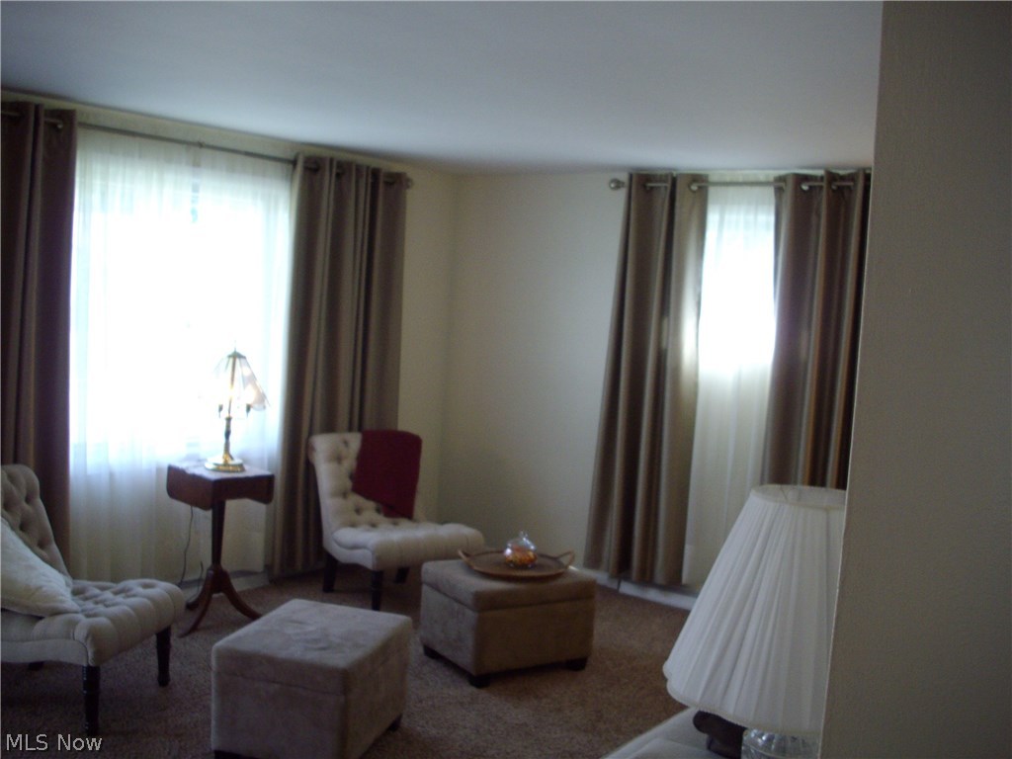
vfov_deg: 38.7
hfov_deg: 50.1
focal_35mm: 37
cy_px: 380
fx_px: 1082
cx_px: 506
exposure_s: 1/50
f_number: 2.8
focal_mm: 6.2
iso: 160
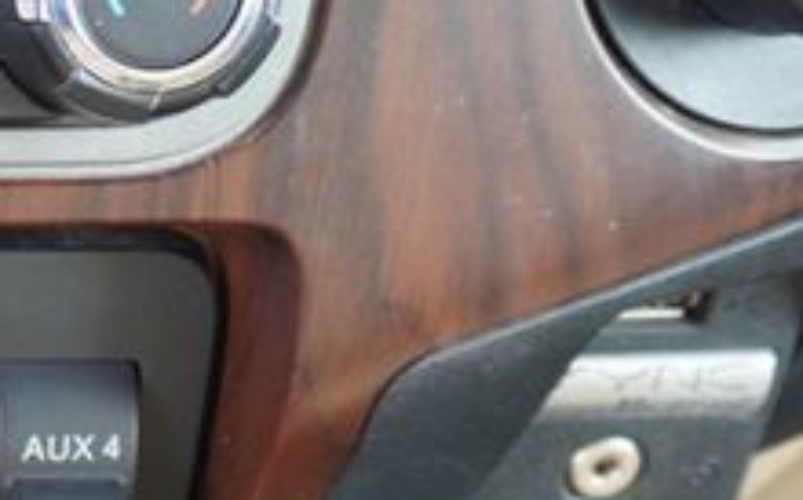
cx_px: -588
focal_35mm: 114
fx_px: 2492
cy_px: 281
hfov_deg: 15.9
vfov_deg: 11.5
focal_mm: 16
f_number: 4
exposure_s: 1/60
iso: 500
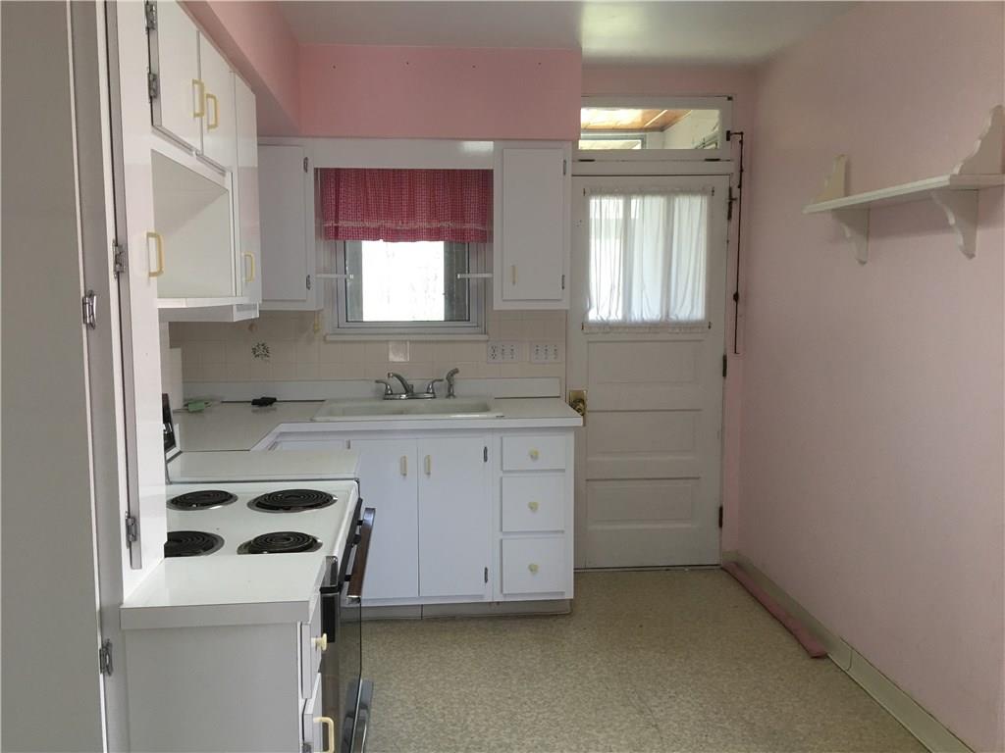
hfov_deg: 61.7
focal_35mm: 29
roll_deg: +0.0
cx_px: 502
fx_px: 842
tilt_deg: -4.6
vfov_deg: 48.2
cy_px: 376
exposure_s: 1/30
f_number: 2.2
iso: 40
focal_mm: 4.15
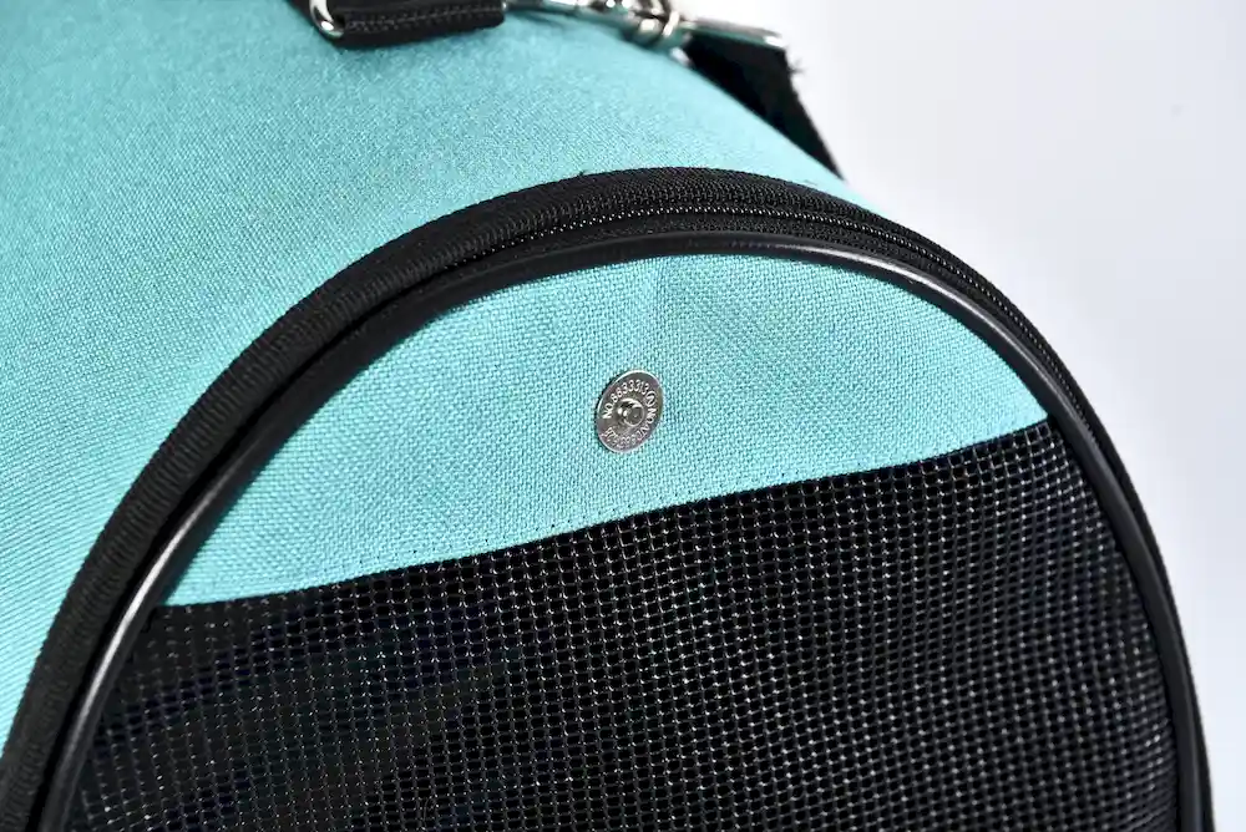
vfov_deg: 19.5
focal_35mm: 70
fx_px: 2424
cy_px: 416
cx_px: 623
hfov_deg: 28.8
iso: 320
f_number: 9
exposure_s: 1/125
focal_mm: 70
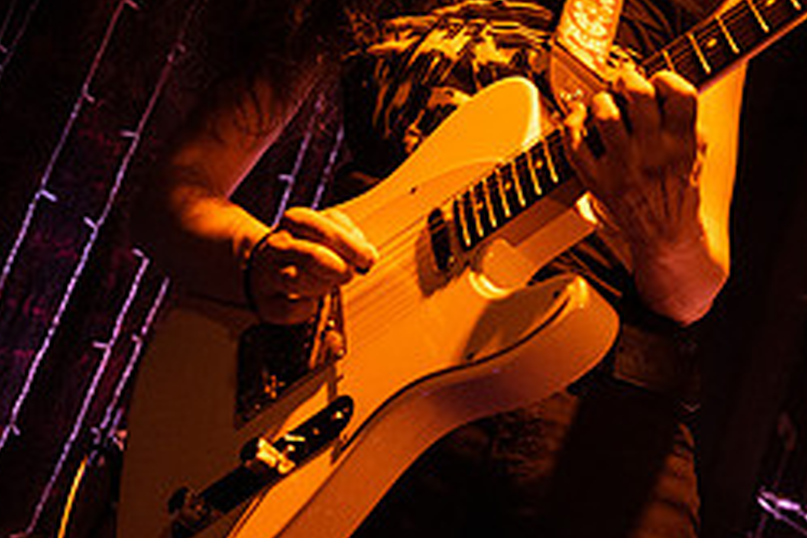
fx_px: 1479
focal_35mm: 66
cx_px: 513
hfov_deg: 30.4
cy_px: -71
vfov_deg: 19.6
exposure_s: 1/160
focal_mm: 24
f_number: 3.2
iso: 3200
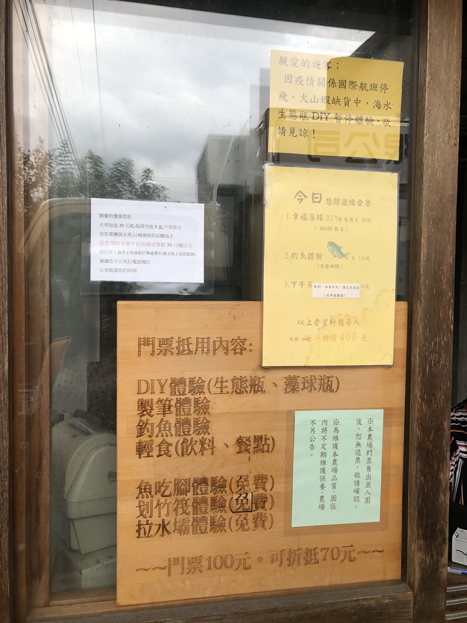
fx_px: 504
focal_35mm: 28
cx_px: 234
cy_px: 312
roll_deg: -1.9
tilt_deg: -2.2
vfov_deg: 63.4
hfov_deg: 49.7
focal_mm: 3.99
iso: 20
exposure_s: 1/219
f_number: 1.8
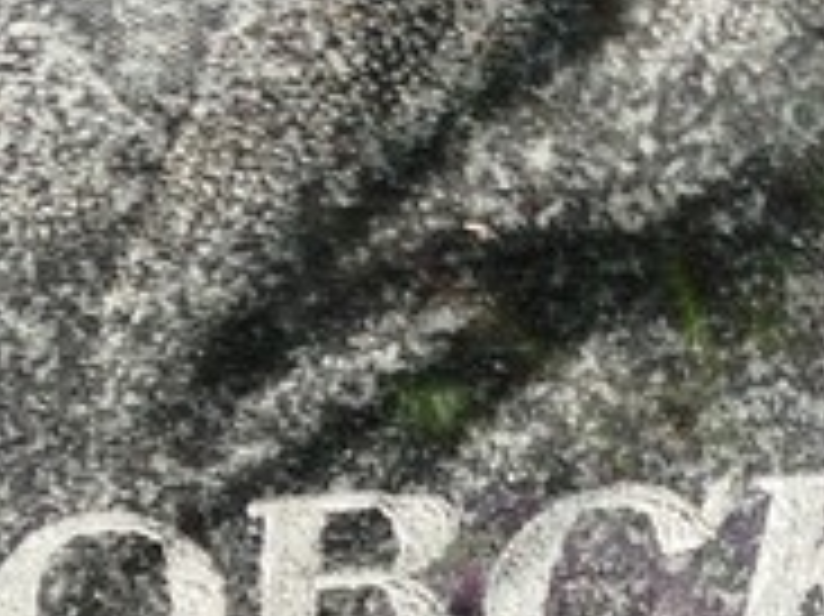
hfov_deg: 18.2
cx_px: -36
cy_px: 1174
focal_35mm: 105
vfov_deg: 12.6
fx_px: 2498
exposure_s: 1/180
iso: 50
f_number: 1.7
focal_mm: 5.31
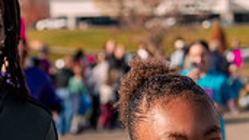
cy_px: 120
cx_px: 269
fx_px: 2468
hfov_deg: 5.8
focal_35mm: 374
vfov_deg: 3.2
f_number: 5.6
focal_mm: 75
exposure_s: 1/640
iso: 200
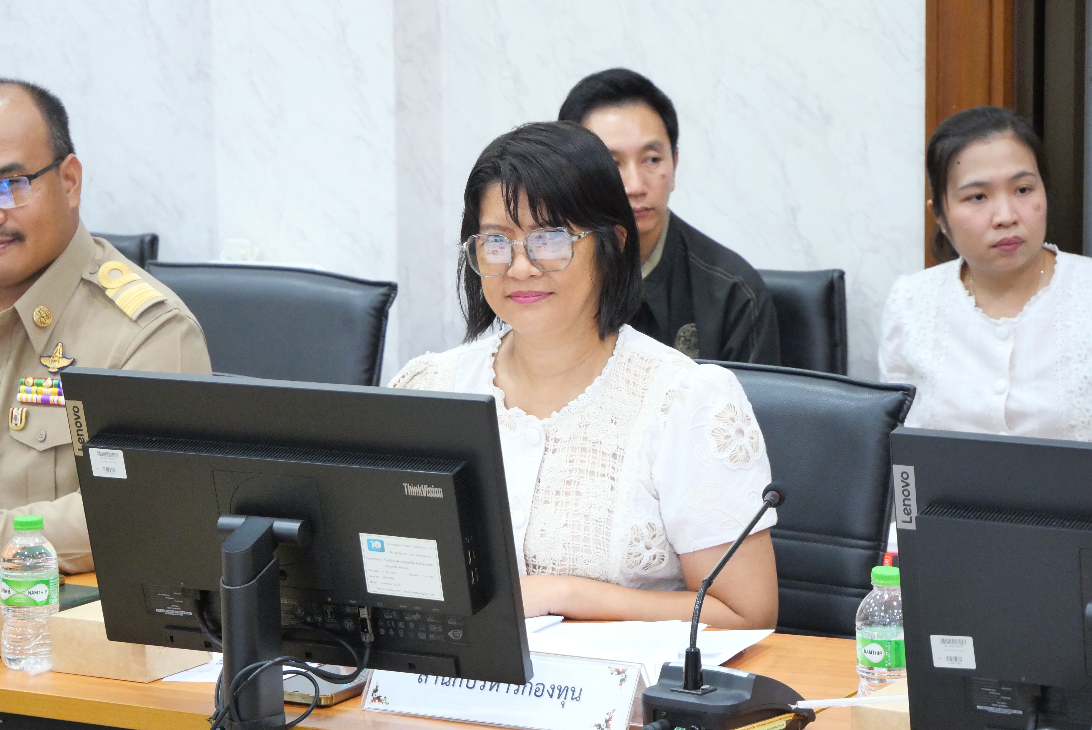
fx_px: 3764
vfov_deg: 11.1
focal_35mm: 124
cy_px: 365
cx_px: 546
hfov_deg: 16.5
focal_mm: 60
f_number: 5.6
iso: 3200
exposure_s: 1/20
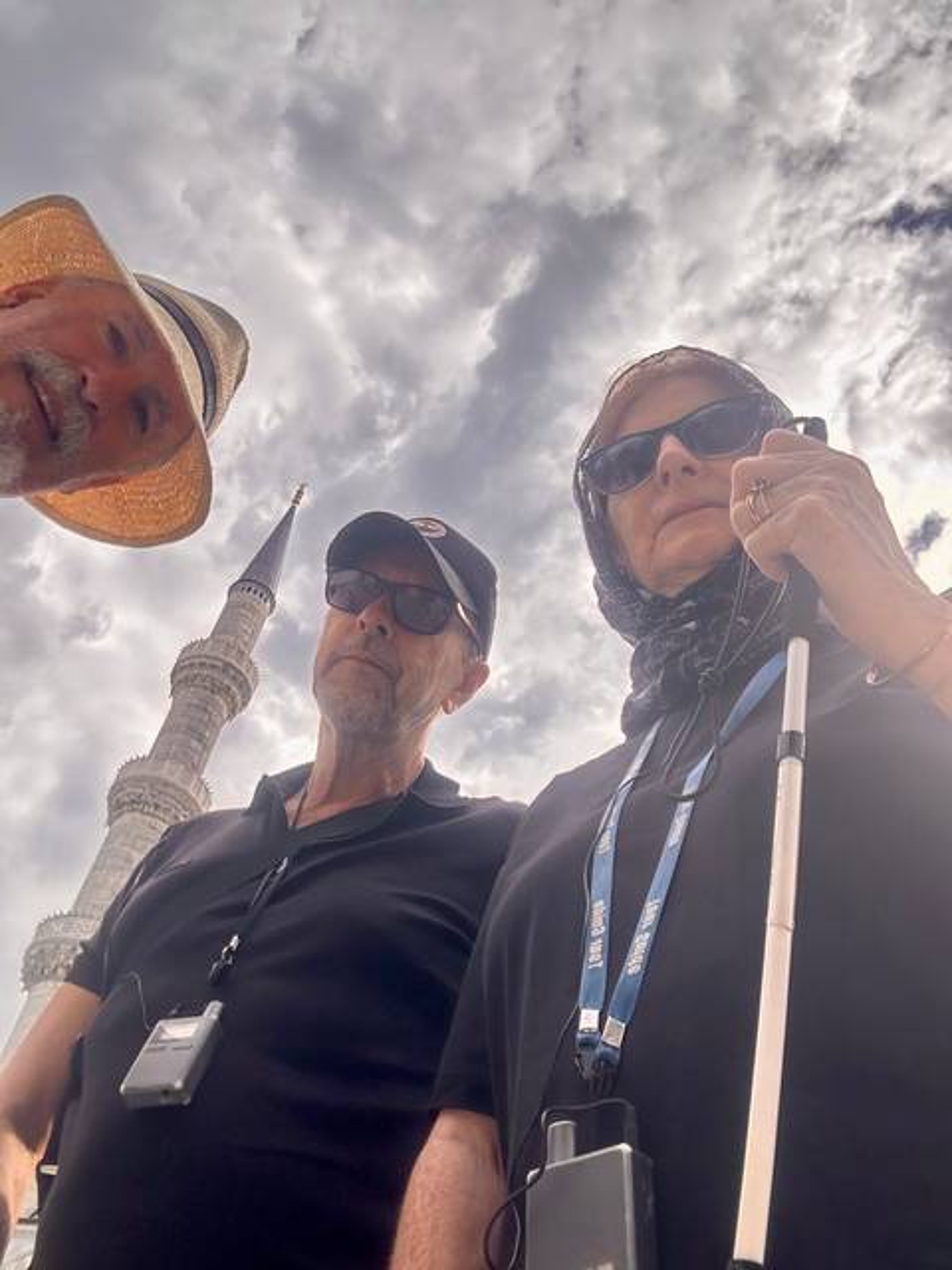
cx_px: 476
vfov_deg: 60.0
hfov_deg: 46.8
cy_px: 635
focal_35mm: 30
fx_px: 1100
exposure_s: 1/1497
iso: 25
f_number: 1.9
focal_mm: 2.69
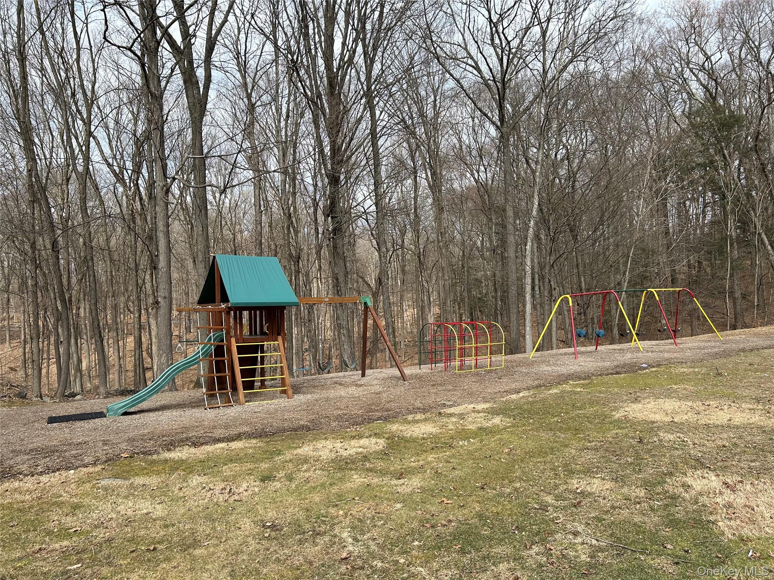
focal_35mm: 26
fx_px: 581
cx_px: 387
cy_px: 290
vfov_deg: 53.1
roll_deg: +1.4
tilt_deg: +1.5
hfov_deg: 67.3
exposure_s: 1/1901
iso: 50
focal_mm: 5.7
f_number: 1.5
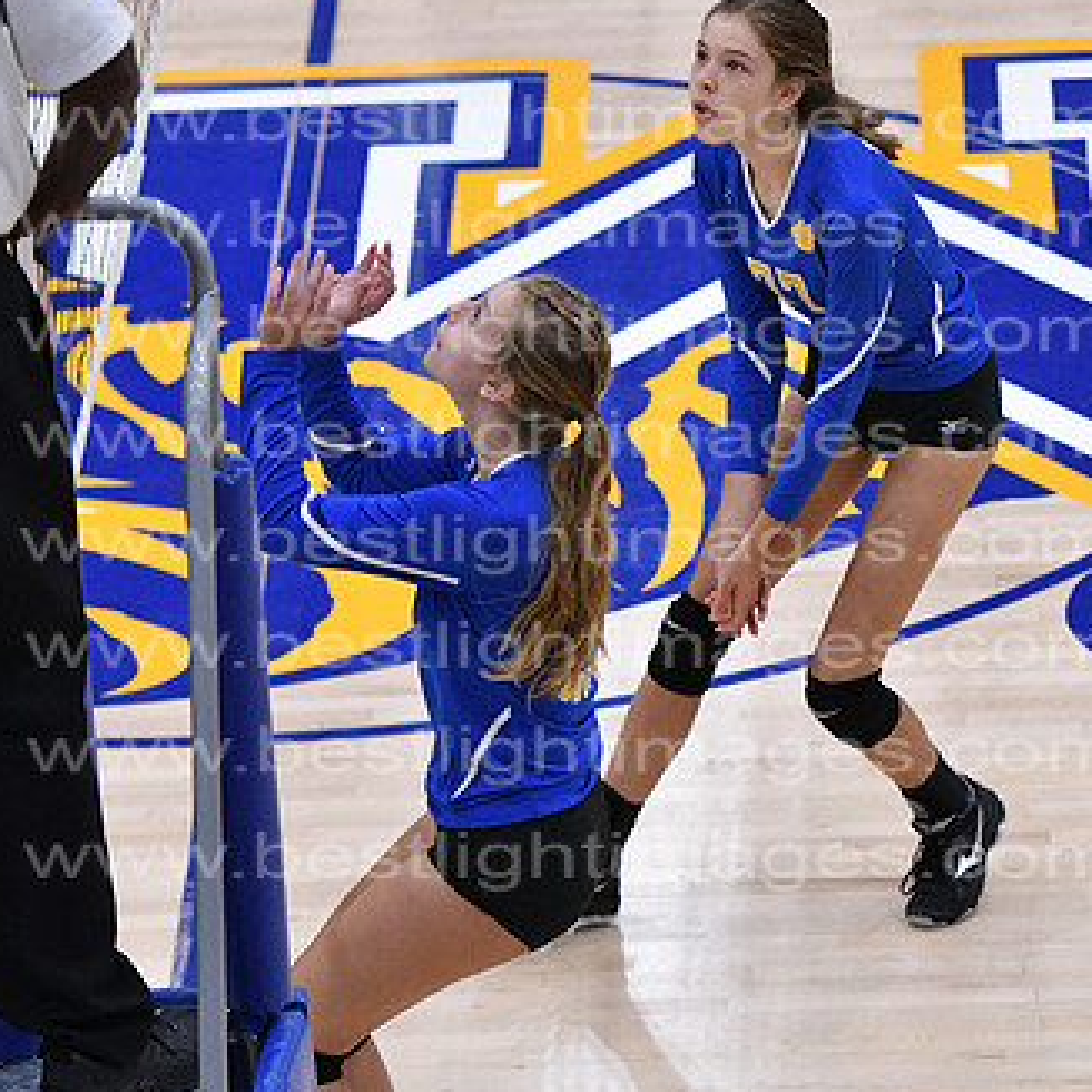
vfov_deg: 6.3
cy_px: 494
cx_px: 569
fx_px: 9851
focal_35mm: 276
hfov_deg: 6.3
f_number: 3.2
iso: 6400
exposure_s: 1/1250
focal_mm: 122
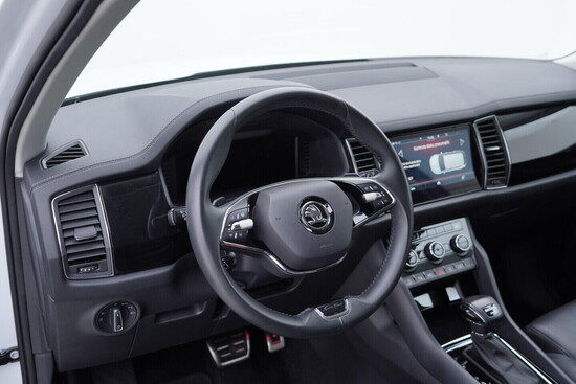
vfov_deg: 36.9
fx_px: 576
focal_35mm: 36
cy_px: 192
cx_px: 288
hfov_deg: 53.1
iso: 125
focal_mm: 24
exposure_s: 1/40
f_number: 3.2
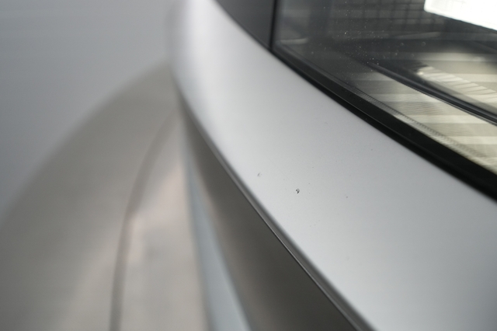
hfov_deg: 65.5
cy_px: 166
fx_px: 386
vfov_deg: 46.4
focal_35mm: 28
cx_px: 248
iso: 1600
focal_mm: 28
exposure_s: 1/100
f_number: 4.5
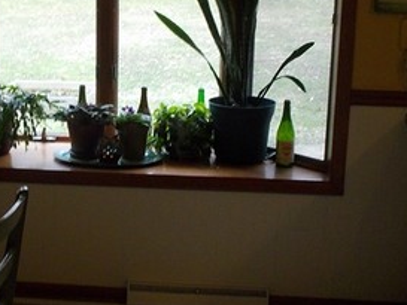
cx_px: 76
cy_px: 132
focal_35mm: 68
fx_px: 800
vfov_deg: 21.6
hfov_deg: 27.9
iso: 125
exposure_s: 1/25
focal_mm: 4.1
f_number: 3.3
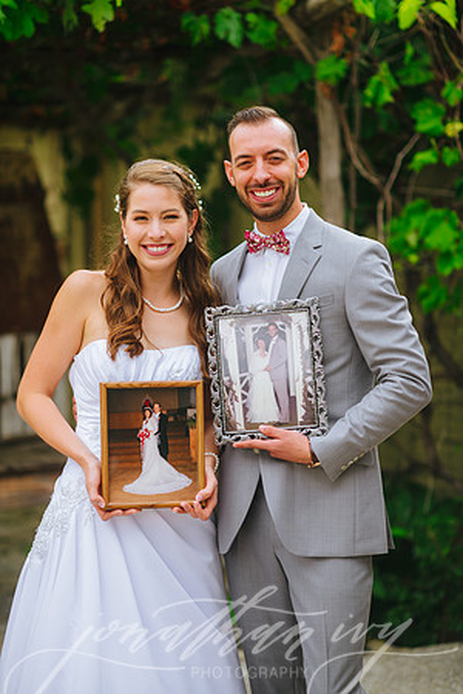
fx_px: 1640
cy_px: 347
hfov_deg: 16.1
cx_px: 232
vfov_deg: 23.9
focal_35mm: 85
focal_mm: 85
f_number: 2
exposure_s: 1/1600
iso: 200
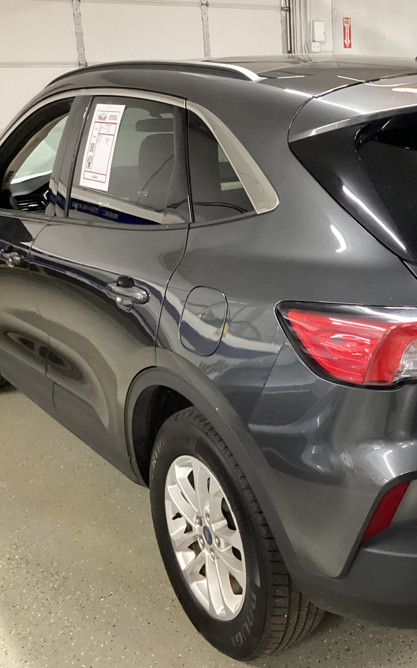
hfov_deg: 28.3
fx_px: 800
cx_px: 357
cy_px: 333
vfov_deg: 45.3
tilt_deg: -19.4
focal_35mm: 44
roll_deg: +0.7
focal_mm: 3.3
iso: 500
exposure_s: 1/25
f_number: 2.4
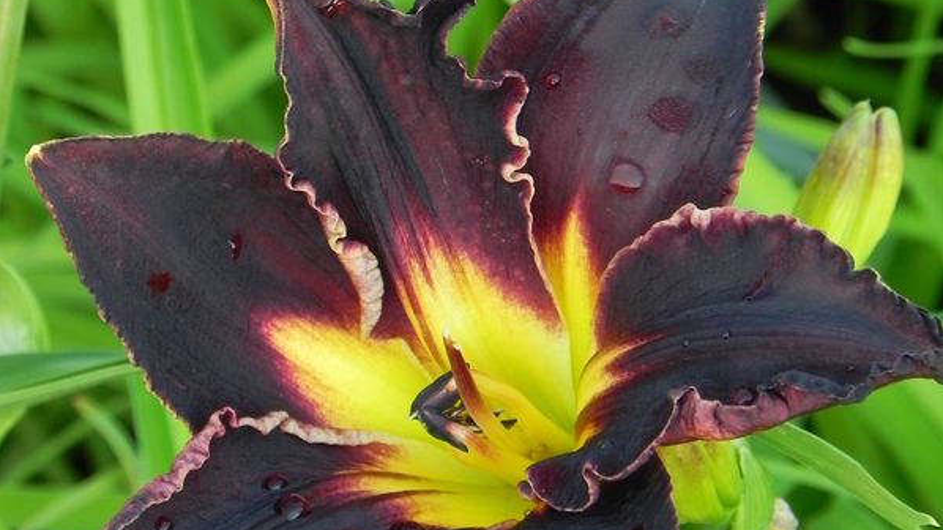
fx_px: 8999
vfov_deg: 3.4
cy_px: 219
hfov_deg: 6.0
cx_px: 472
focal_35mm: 360
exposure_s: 1/160
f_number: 5
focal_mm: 44
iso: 160
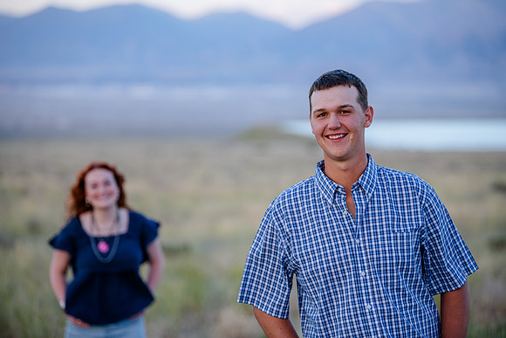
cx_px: 253
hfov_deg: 15.2
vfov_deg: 10.2
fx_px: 1898
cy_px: 169
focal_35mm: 135
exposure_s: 1/200
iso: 200
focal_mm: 135
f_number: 2.8
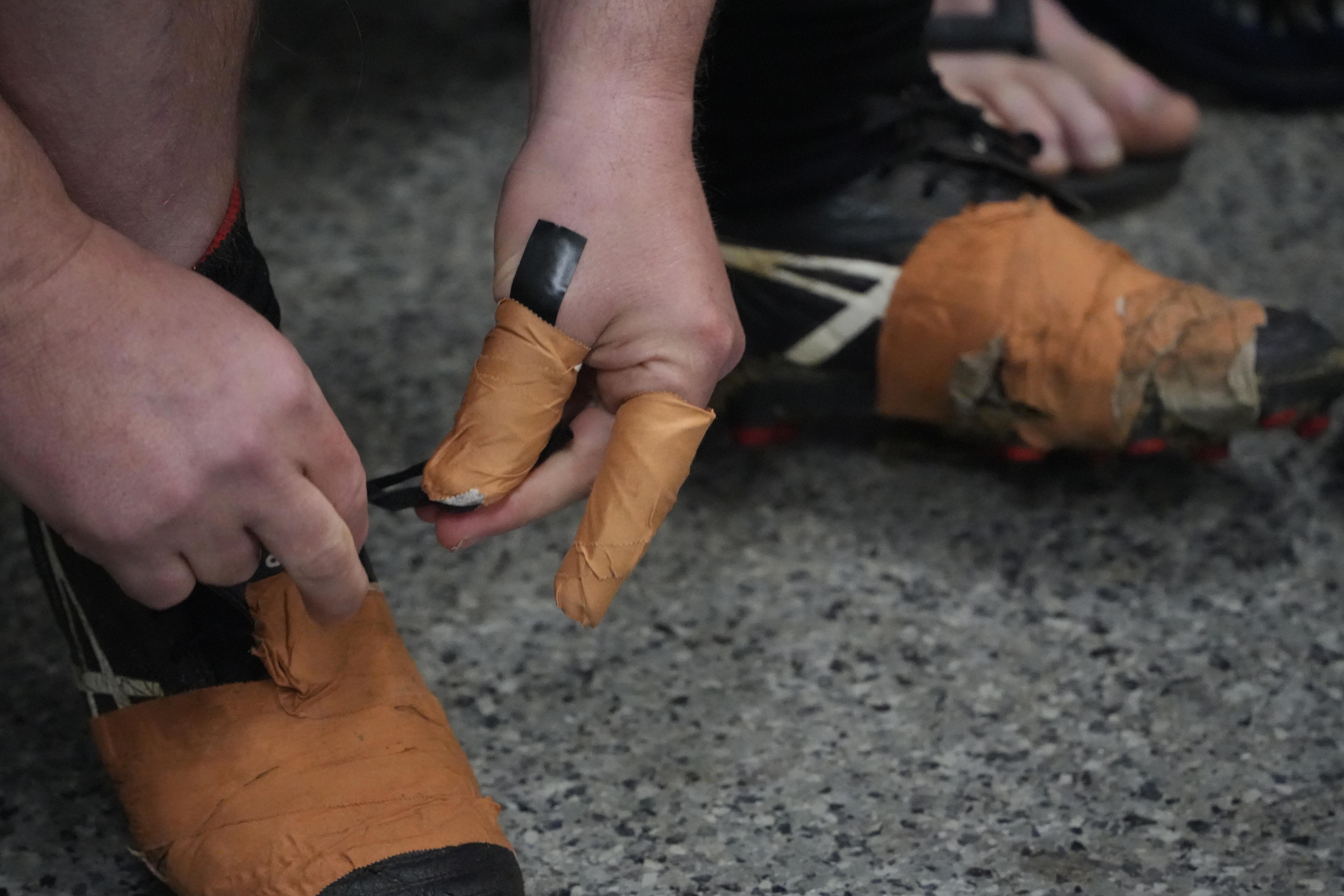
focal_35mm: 226
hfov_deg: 9.1
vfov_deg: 6.1
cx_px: 588
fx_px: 8437
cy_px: 485
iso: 12800
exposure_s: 1/100
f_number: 5.6
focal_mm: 200
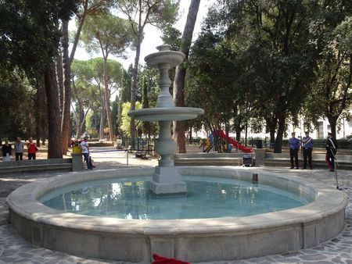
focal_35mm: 33
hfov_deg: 55.3
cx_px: 176
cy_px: 132
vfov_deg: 43.0
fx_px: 336
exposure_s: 1/160
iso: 80
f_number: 4
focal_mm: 5.61
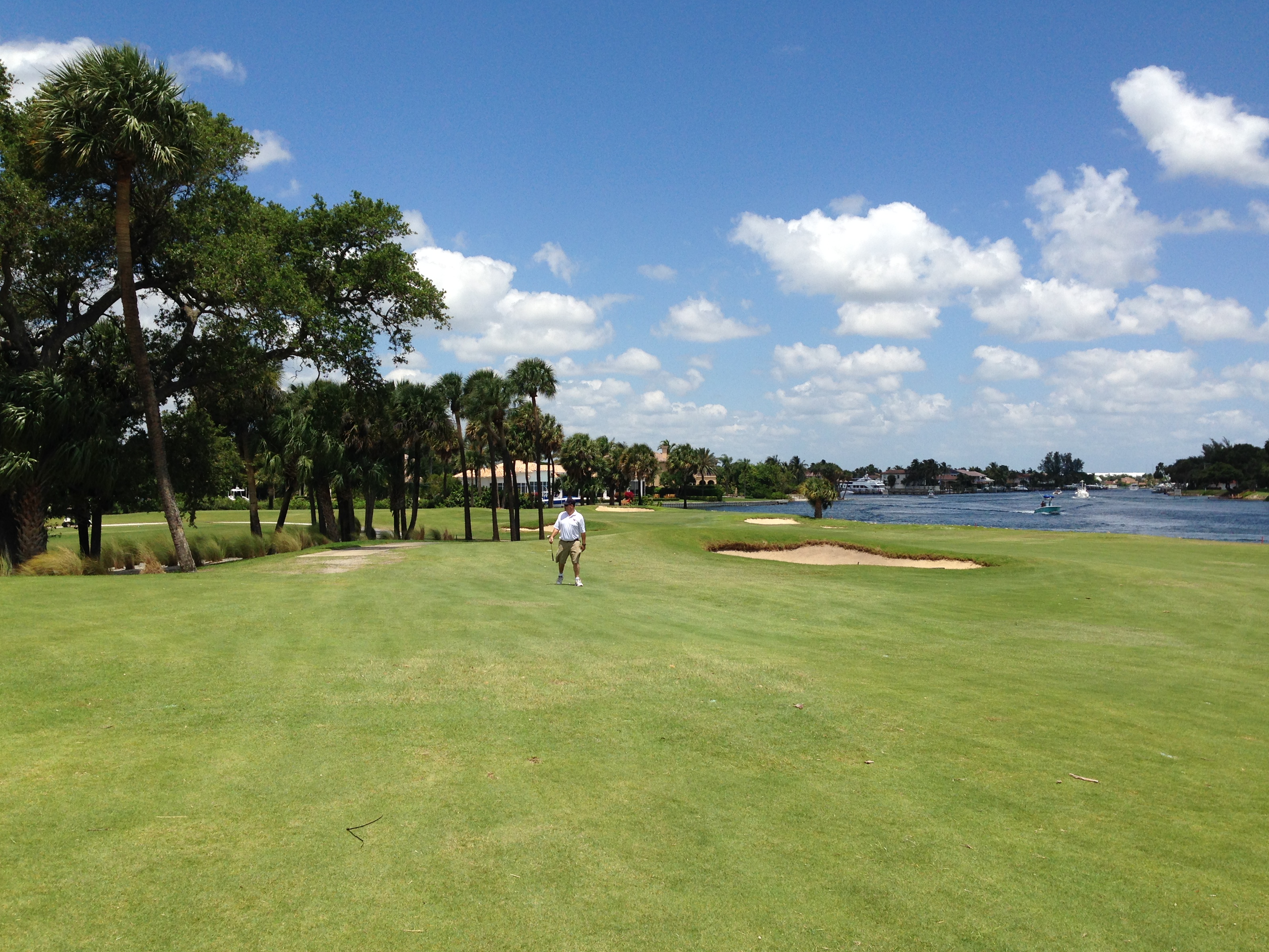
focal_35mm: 34
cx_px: 645
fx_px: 1246
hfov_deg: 54.0
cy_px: 481
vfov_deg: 41.8
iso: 50
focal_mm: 4.12
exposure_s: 1/2584
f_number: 2.4
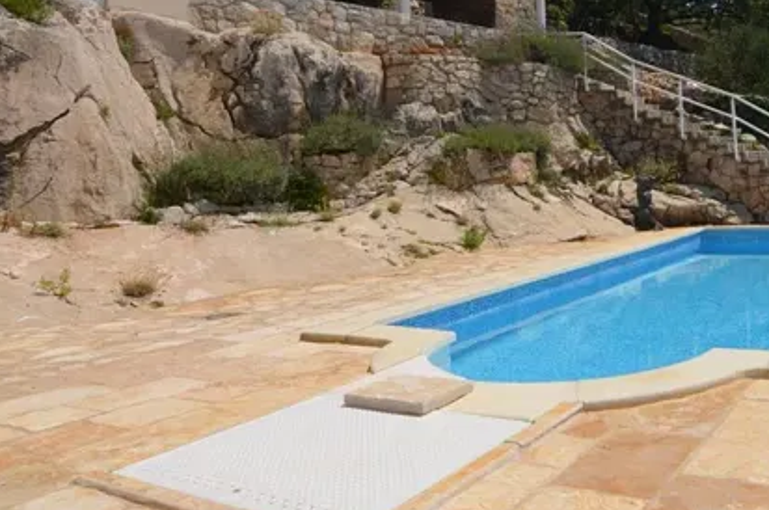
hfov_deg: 55.4
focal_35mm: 32
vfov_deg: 40.0
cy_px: 134
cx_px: 596
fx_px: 682
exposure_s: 1/200
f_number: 11
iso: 100
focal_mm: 11
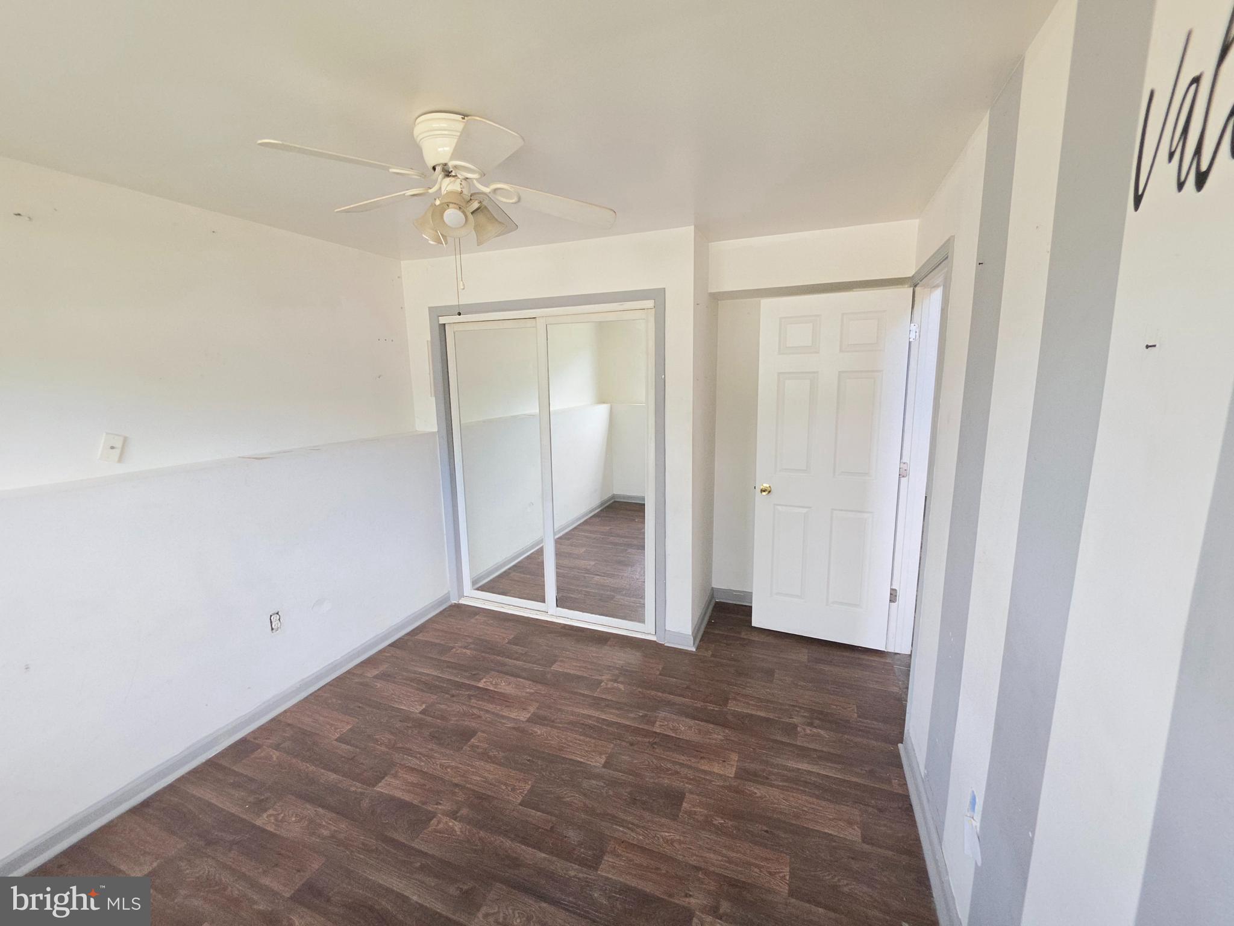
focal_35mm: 13
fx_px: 463
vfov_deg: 89.9
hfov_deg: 106.2
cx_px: 617
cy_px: 463
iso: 50
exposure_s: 1/60.2
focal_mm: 2.2
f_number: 1.9
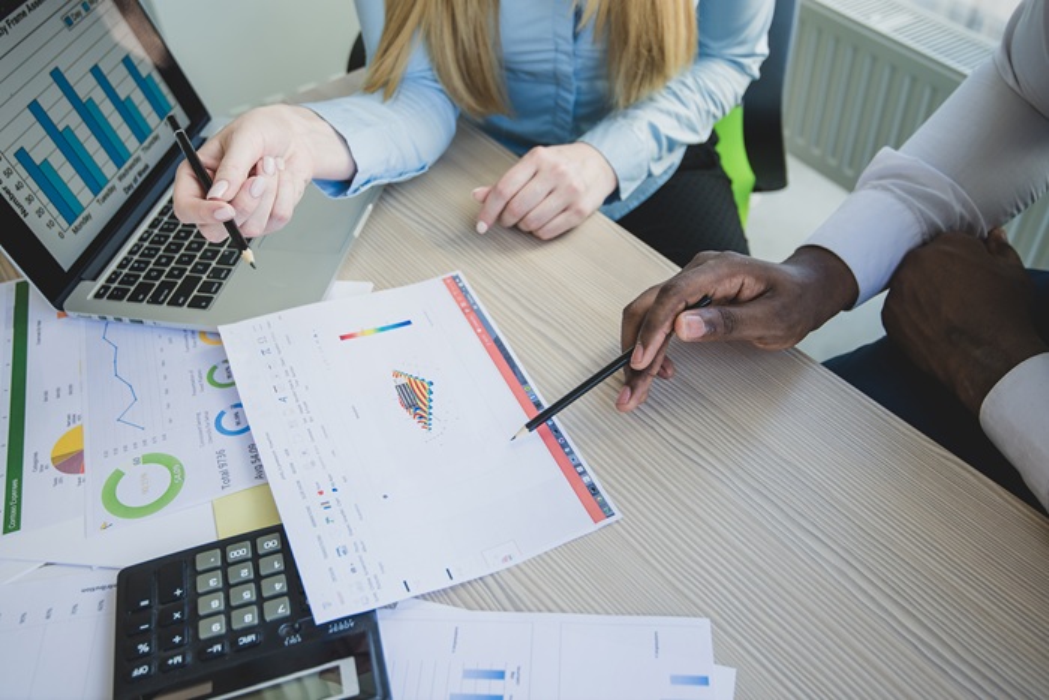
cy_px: 350
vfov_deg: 41.1
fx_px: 933
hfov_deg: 58.7
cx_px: 524
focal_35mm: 32
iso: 250
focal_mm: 32
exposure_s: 1/50
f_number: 4
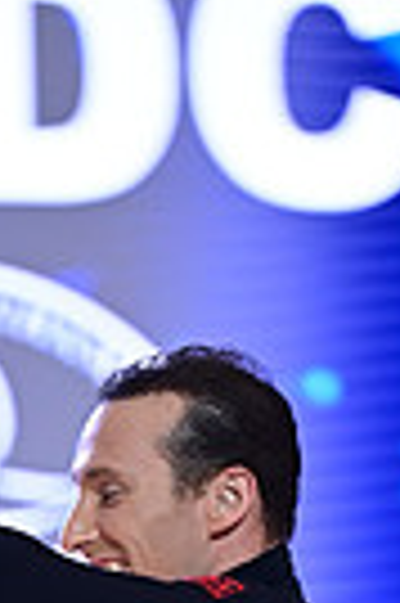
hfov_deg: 2.1
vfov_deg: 3.2
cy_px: 1125
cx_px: -40
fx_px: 10861
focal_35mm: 650
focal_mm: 150
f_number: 2.8
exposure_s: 1/400
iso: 1600
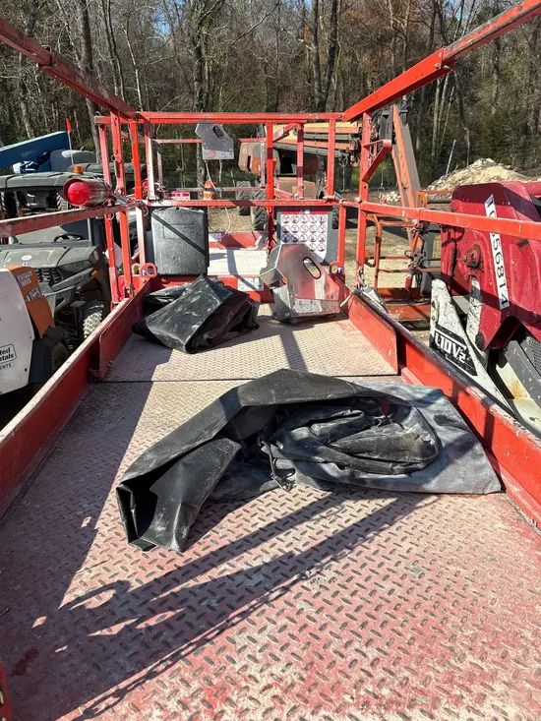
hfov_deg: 53.1
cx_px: 270
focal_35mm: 26
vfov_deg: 67.3
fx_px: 542
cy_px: 360
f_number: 1.6
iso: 50
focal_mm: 5.96
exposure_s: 1/2778
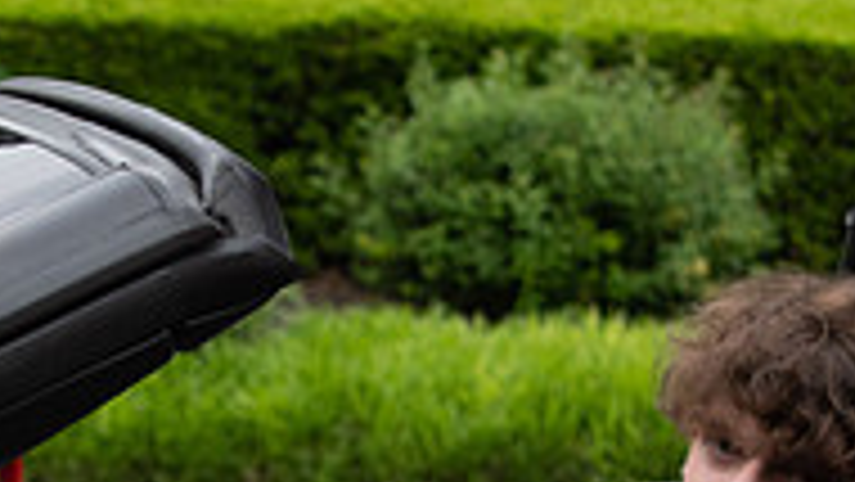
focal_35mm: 125
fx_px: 2835
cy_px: 777
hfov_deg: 17.1
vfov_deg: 9.4
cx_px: 333
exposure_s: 1/1000
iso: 500
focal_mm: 26
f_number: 2.8
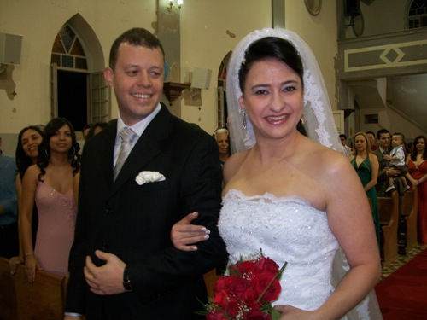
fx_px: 444
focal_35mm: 36
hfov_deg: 51.4
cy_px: 160
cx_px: 214
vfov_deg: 39.7
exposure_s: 1/30
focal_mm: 6
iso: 80
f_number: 2.7
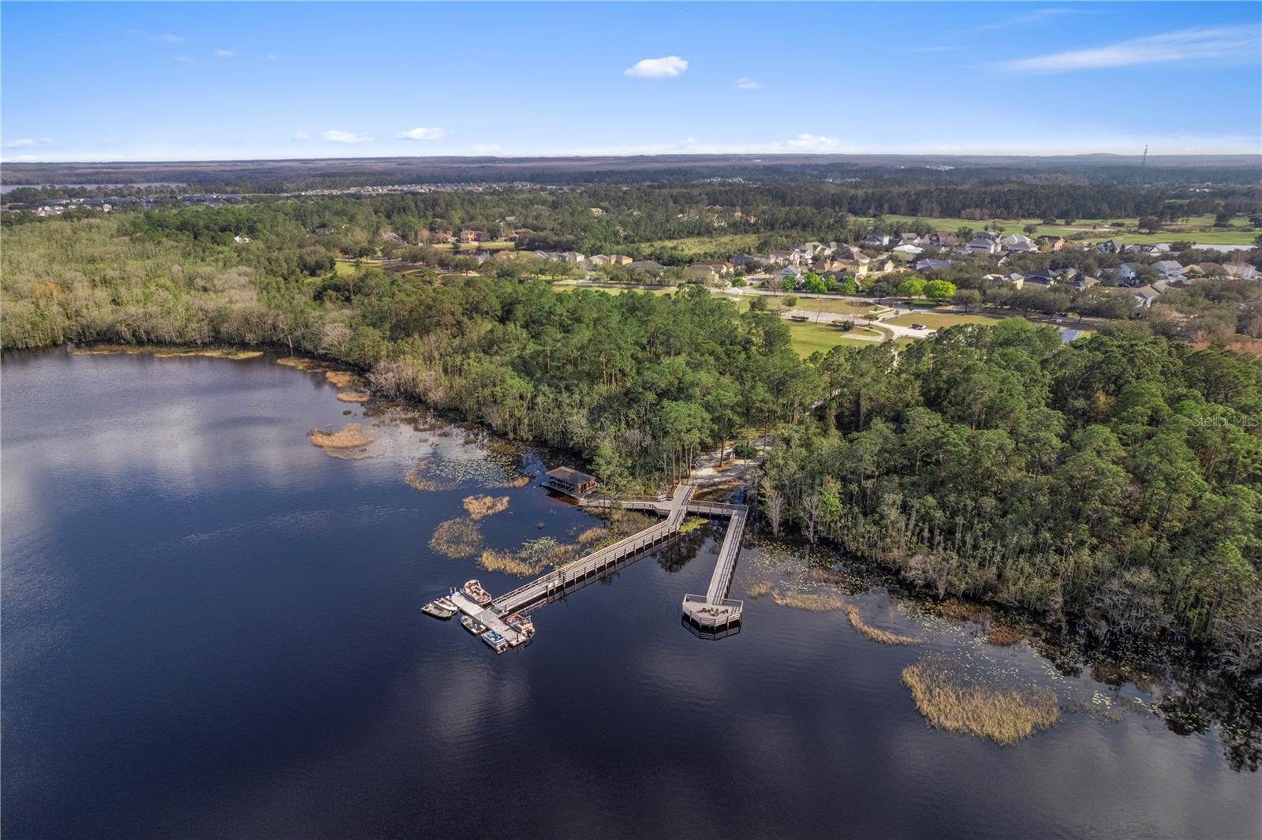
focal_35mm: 22
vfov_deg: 57.2
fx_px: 771
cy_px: 420
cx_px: 631
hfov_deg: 78.6
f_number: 2.8
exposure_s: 1/100
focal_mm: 8.38
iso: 100
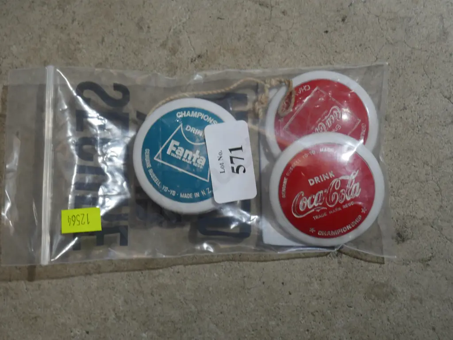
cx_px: 226
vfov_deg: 23.7
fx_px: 812
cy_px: 170
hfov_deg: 31.2
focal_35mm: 62
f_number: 5.4
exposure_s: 1/80
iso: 640
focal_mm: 31
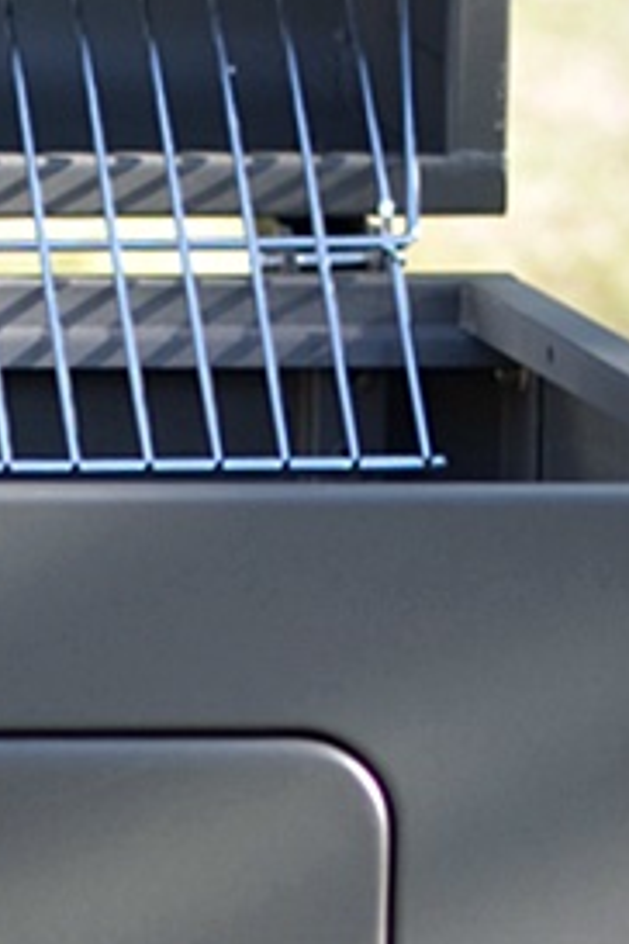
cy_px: 678
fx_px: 12998
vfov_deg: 4.2
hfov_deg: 2.7
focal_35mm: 496
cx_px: -961
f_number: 2.8
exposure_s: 1/250
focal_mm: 50
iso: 100
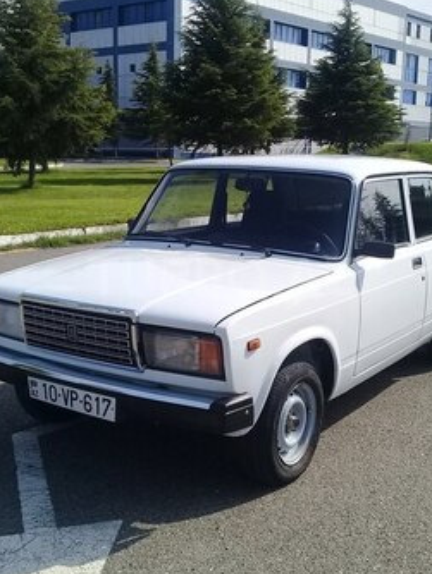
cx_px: 222
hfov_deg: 31.6
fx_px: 764
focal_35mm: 46
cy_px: 277
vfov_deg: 41.2
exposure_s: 1/1302
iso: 50
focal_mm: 3.3
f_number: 2.2
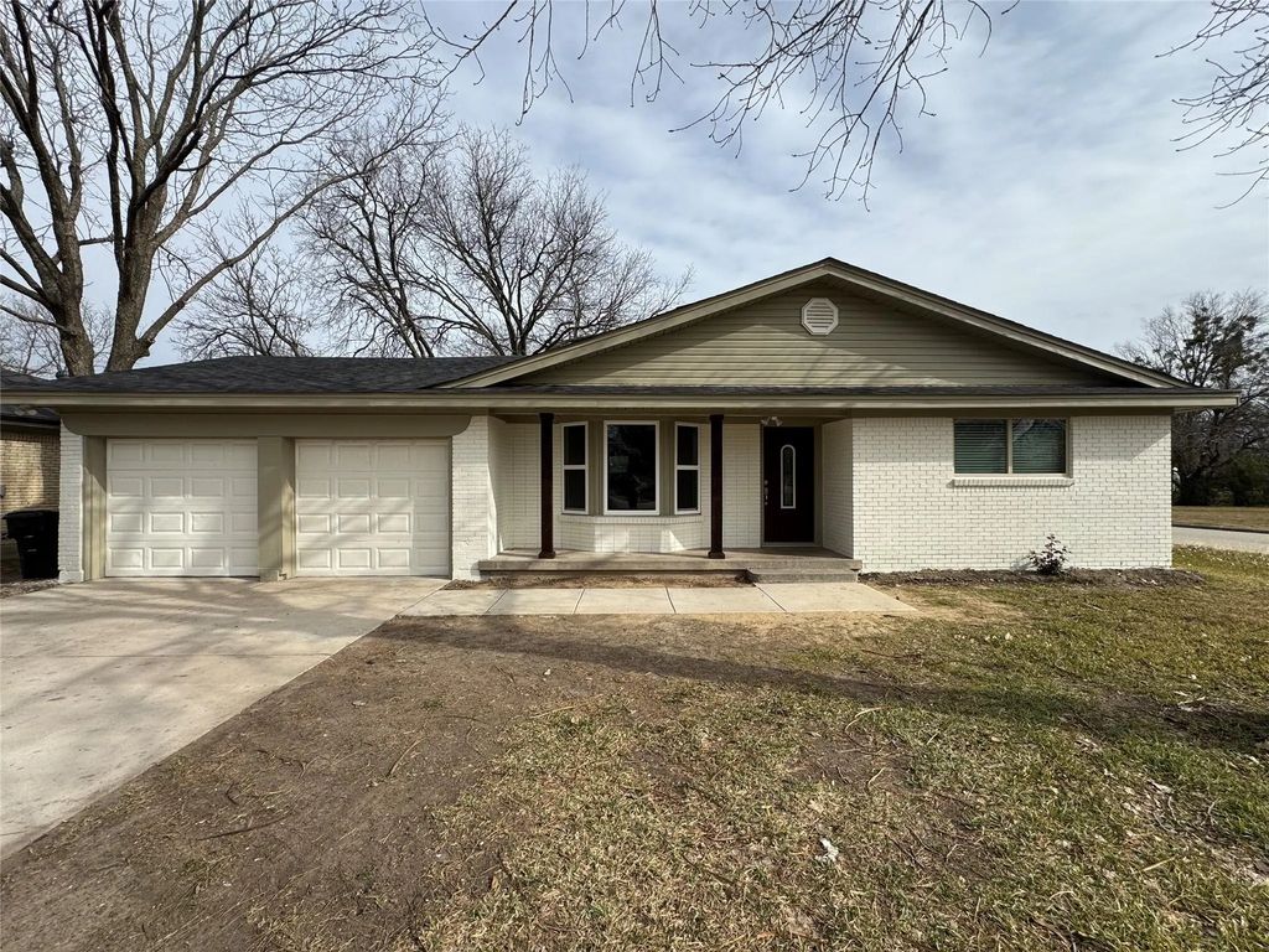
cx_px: 634
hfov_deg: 102.1
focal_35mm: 14
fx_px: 513
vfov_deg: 85.7
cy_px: 476
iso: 40
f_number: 2.2
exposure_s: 1/1789
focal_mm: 2.22
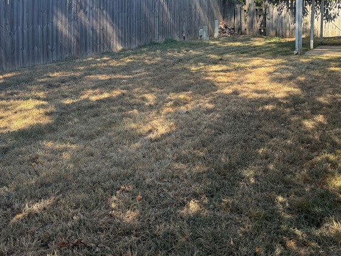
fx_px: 433
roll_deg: -0.4
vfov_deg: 32.2
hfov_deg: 42.0
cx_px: 243
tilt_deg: -5.0
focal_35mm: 44
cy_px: 64
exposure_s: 1/1314
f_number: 1.78
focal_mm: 6.76
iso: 100
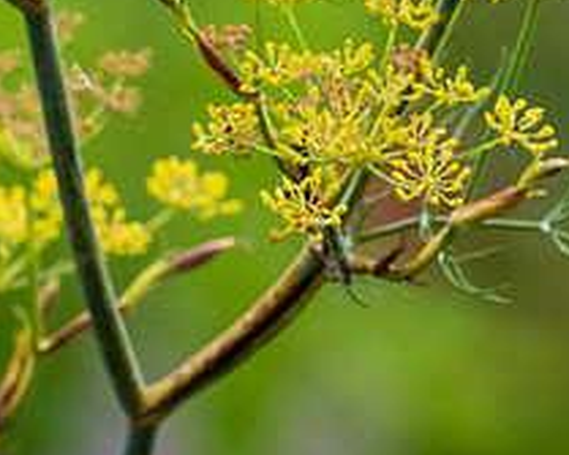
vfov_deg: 0.8
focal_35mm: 1965
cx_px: 989
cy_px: -275
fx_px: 33076
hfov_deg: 1.0
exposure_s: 1/640
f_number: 11
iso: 1600
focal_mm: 500
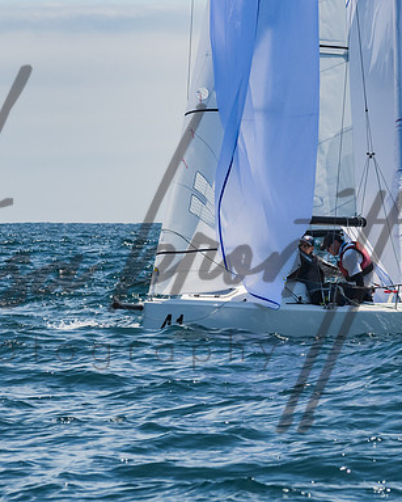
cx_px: 219
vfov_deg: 5.2
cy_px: 252
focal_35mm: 372
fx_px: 5526
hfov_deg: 4.2
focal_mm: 175
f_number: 14
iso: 640
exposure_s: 1/1000
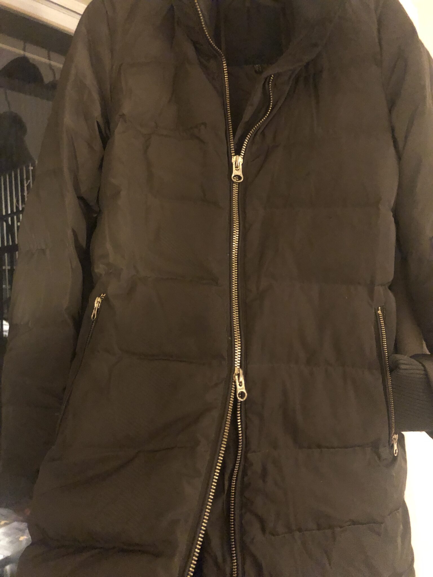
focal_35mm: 28
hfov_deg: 49.7
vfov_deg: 63.4
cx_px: 216
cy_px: 288
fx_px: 467
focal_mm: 3.99
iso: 320
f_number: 1.8
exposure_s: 1/4
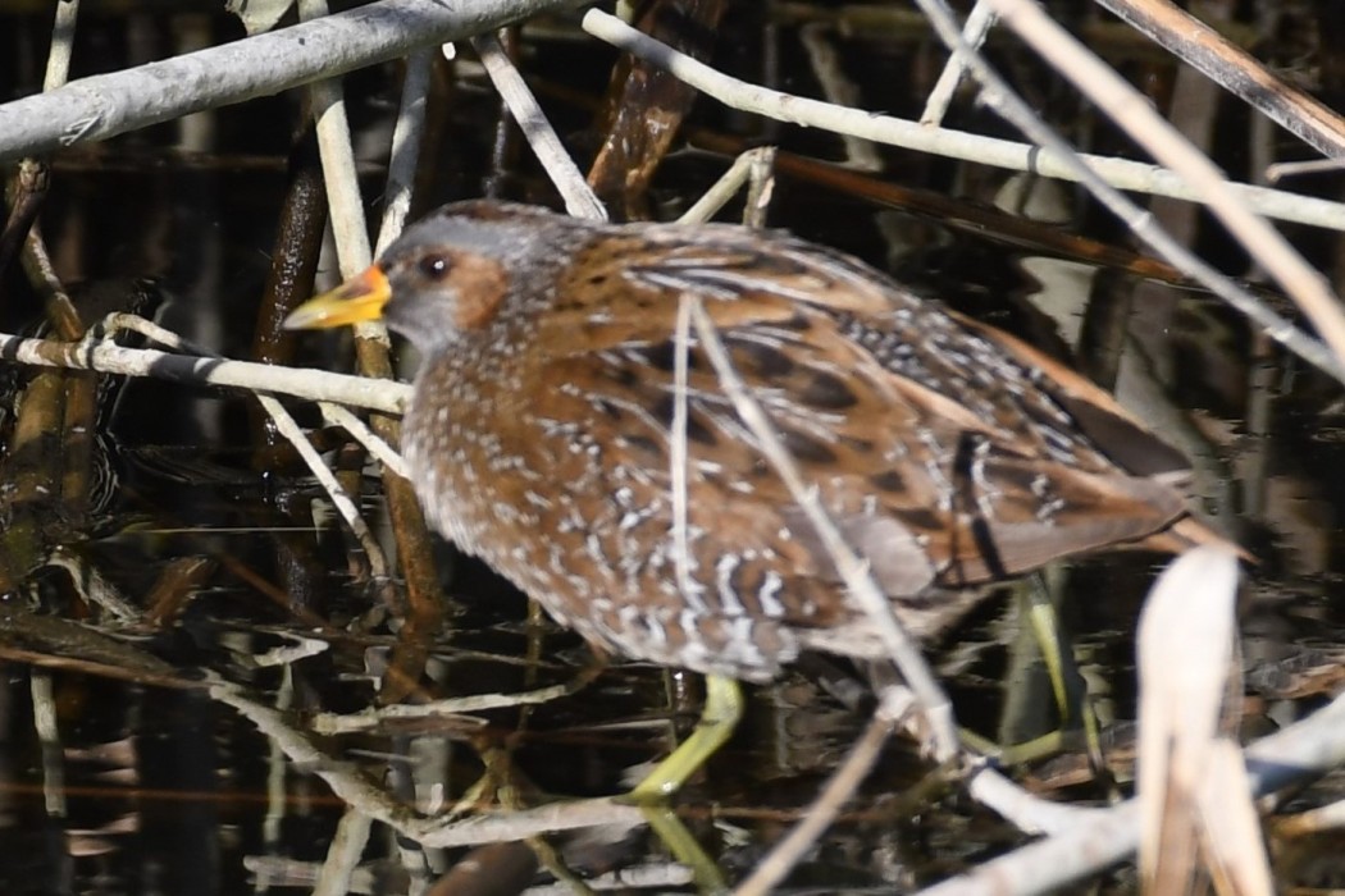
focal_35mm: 750
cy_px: 448
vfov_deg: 1.8
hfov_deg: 2.7
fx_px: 28019
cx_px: 672
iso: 320
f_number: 6.3
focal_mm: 500
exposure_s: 1/800
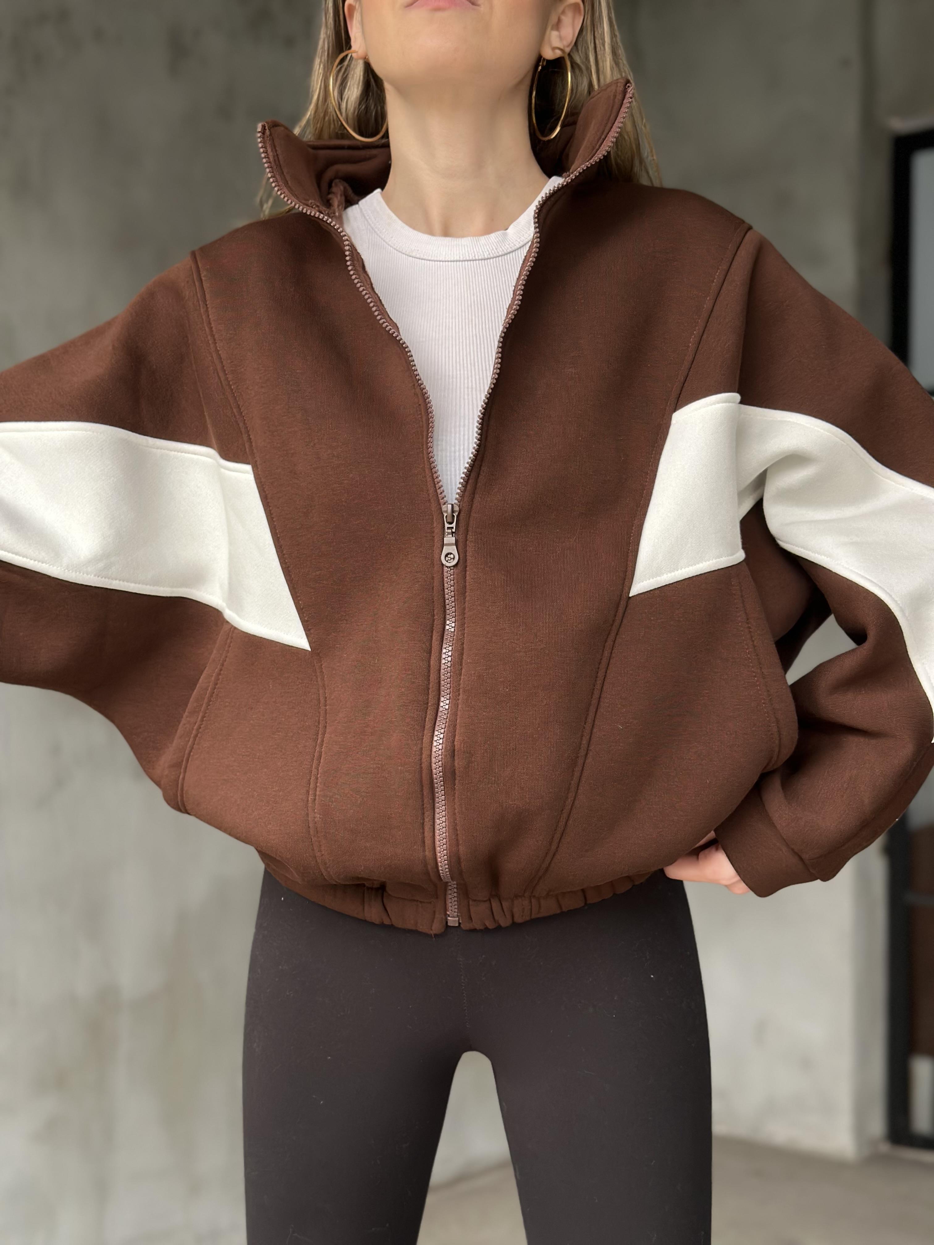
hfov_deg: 30.3
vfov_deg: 39.7
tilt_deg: +1.7
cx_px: 467
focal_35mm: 48
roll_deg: -1.1
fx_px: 1727
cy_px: 622
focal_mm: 6.86
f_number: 1.78
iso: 160
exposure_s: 1/60
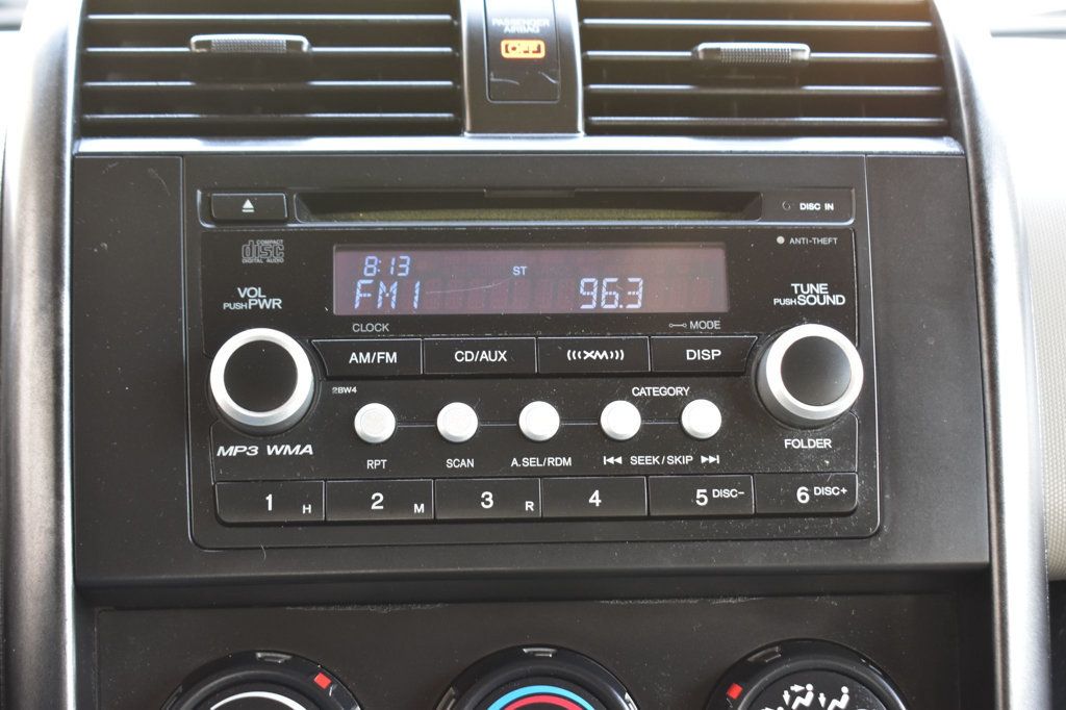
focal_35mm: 60
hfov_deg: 33.4
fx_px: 1776
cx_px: 533
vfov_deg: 22.6
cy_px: 355
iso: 720
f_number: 6.3
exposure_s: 1/15
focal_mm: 40
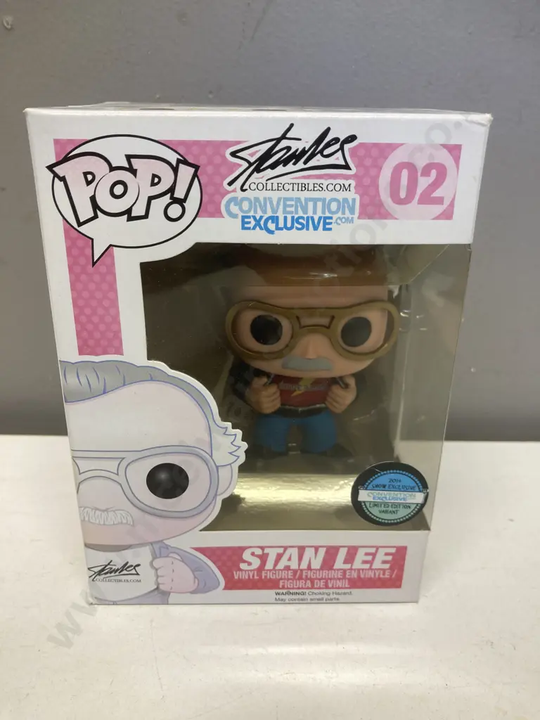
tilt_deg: -23.2
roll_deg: -1.8
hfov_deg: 49.7
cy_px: 360
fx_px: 582
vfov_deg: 63.4
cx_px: 270
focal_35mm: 28
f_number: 1.8
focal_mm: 3.99
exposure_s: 1/50
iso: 50
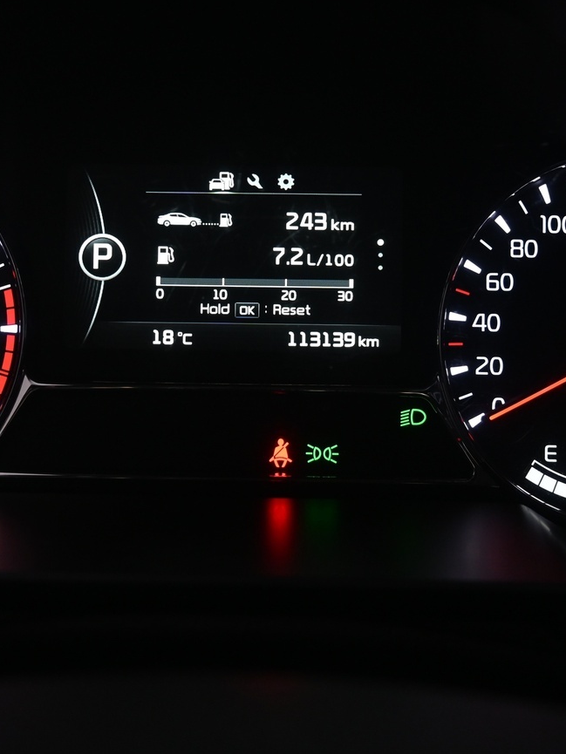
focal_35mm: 54
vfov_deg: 35.4
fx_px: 1177
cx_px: 224
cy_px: 313
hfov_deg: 27.0
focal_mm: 20
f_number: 3.8
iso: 720
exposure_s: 1/30
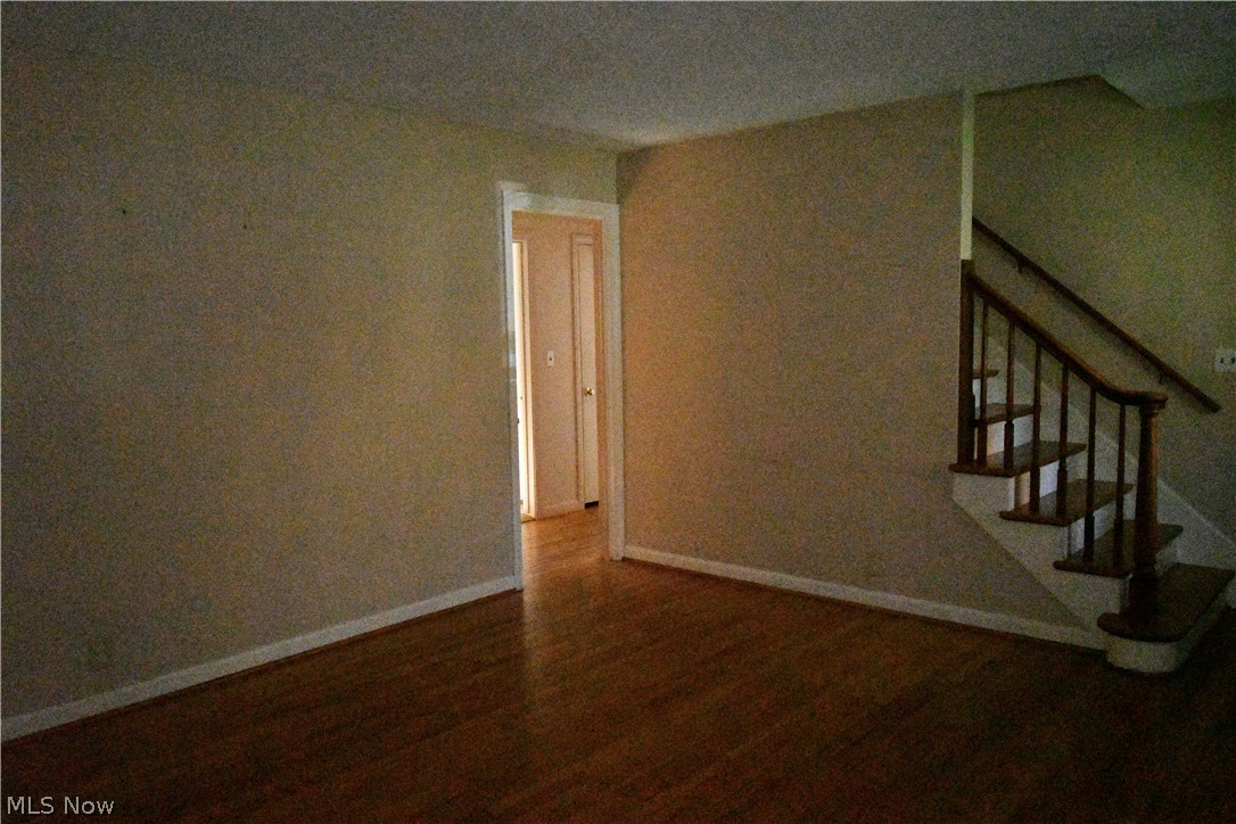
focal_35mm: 27
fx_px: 927
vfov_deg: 47.9
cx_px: 618
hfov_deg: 67.4
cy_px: 412
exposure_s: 1/1600
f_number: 5.6
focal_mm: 18
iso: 51200
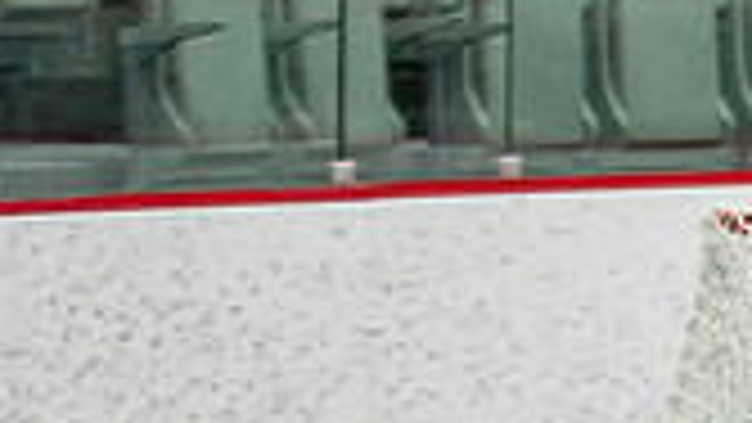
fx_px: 10111
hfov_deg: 4.1
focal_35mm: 507
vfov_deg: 2.4
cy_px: 631
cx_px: 2472
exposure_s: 1/640
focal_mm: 70
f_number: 3.2
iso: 800
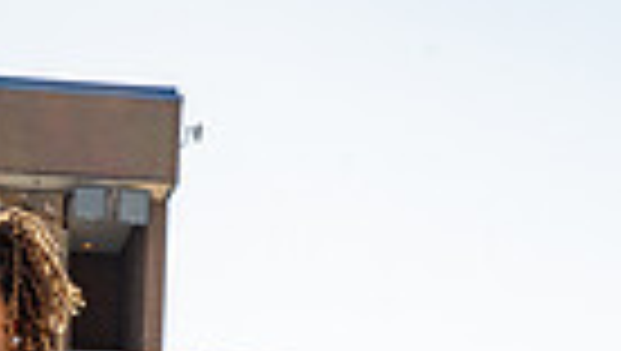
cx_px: 36
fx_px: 2423
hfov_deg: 14.4
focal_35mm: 147
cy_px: 986
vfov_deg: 7.5
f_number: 11
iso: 320
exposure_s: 1/250
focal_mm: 43
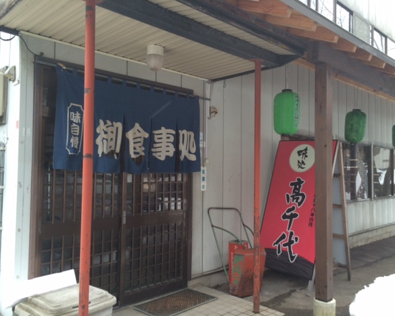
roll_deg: -0.5
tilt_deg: +0.4
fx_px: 363
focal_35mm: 31
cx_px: 213
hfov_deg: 57.1
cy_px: 159
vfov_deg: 47.2
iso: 50
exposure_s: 1/120
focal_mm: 4.15
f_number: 2.2
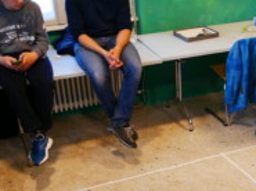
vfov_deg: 22.2
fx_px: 480
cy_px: 152
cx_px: 210
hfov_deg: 29.1
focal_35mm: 65
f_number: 3.5
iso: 1600
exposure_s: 1/125
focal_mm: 12
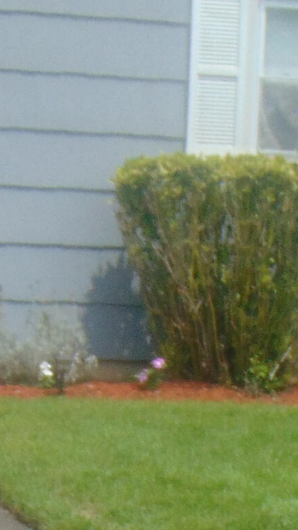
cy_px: 539
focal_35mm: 165
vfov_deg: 12.9
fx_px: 2317
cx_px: 126
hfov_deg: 7.4
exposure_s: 1/1000
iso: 80
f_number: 3.3
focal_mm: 6.9
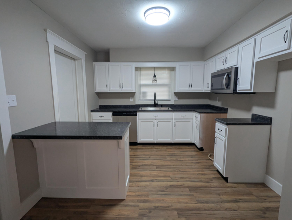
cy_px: 110
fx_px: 135
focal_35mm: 16
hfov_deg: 94.4
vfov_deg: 78.2
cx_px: 146
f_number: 2.2
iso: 156
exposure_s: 1/60
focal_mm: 2.35
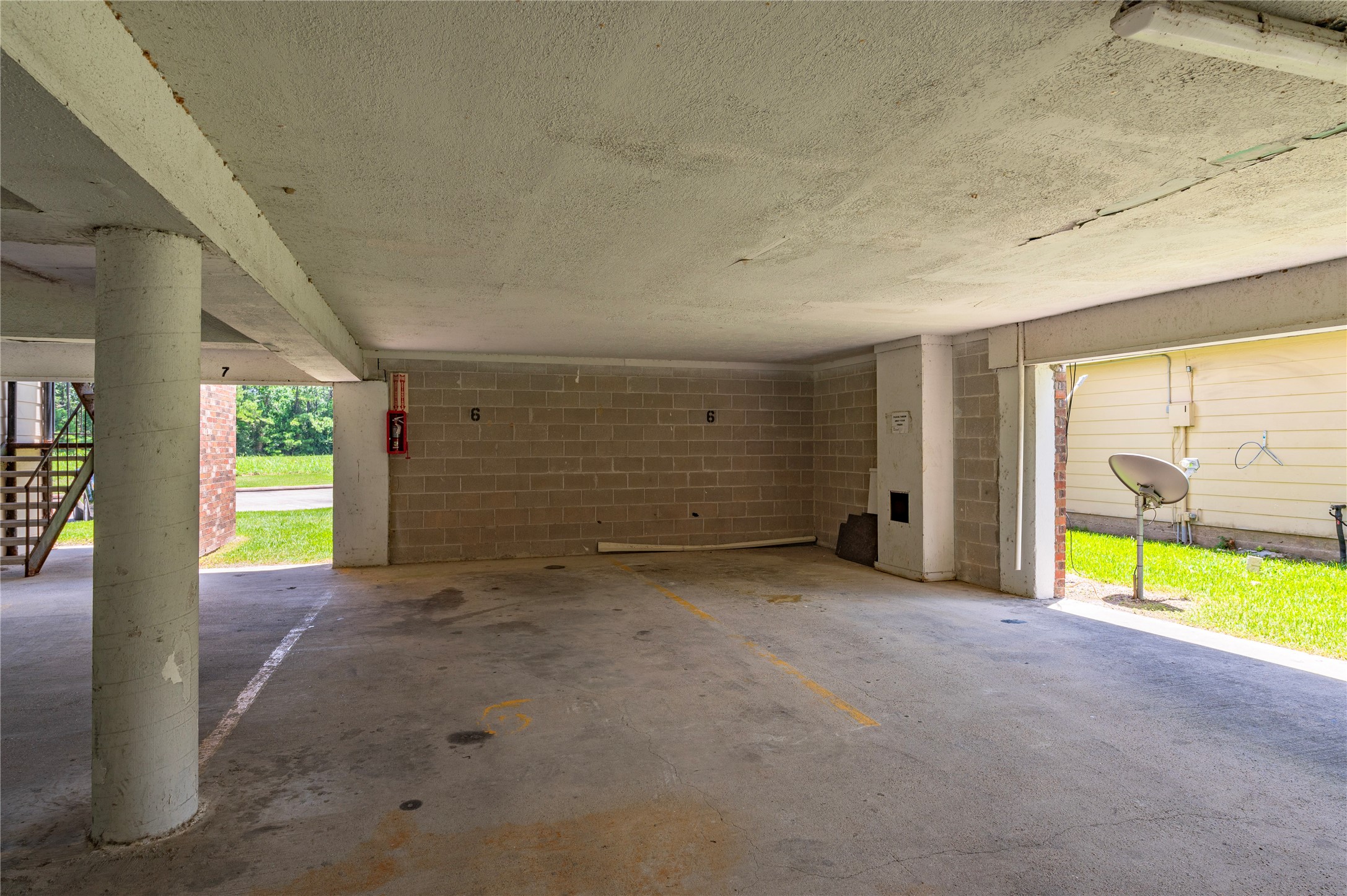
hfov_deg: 84.0
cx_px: 674
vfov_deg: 61.9
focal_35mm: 20
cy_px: 448
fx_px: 748
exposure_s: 1/80
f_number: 8
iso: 125
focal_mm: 20
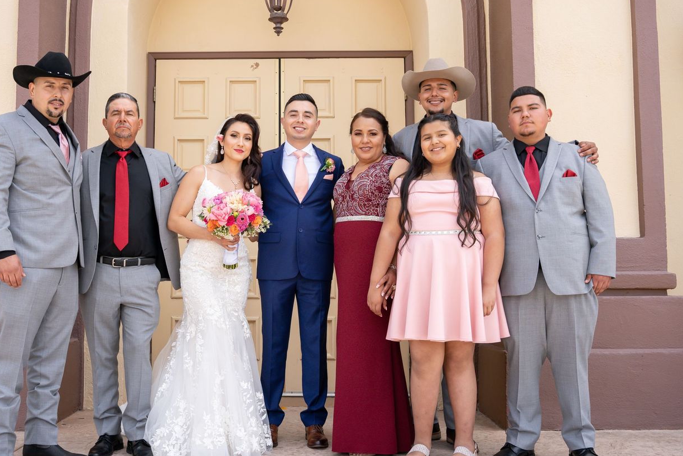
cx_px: 295
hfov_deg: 49.3
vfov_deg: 34.1
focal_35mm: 39
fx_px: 742
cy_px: 230
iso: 500
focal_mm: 31.9
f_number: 4
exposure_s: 1/1600
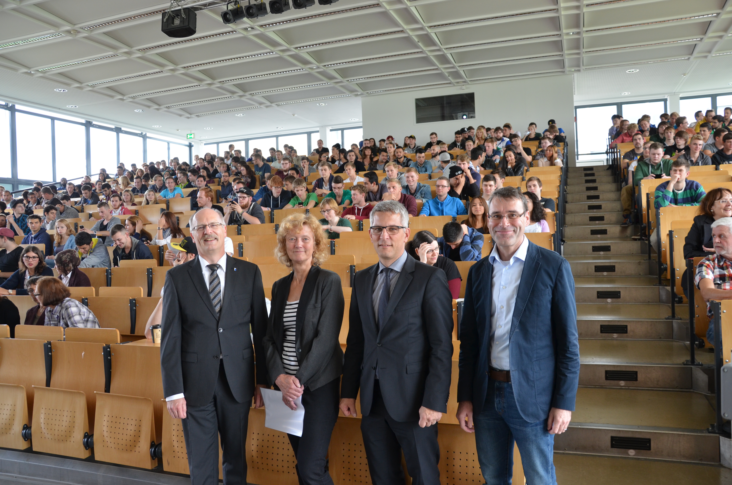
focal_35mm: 27
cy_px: 242
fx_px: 548
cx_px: 366
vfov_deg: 47.7
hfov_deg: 67.5
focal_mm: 18
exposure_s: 1/60
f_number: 4
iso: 400
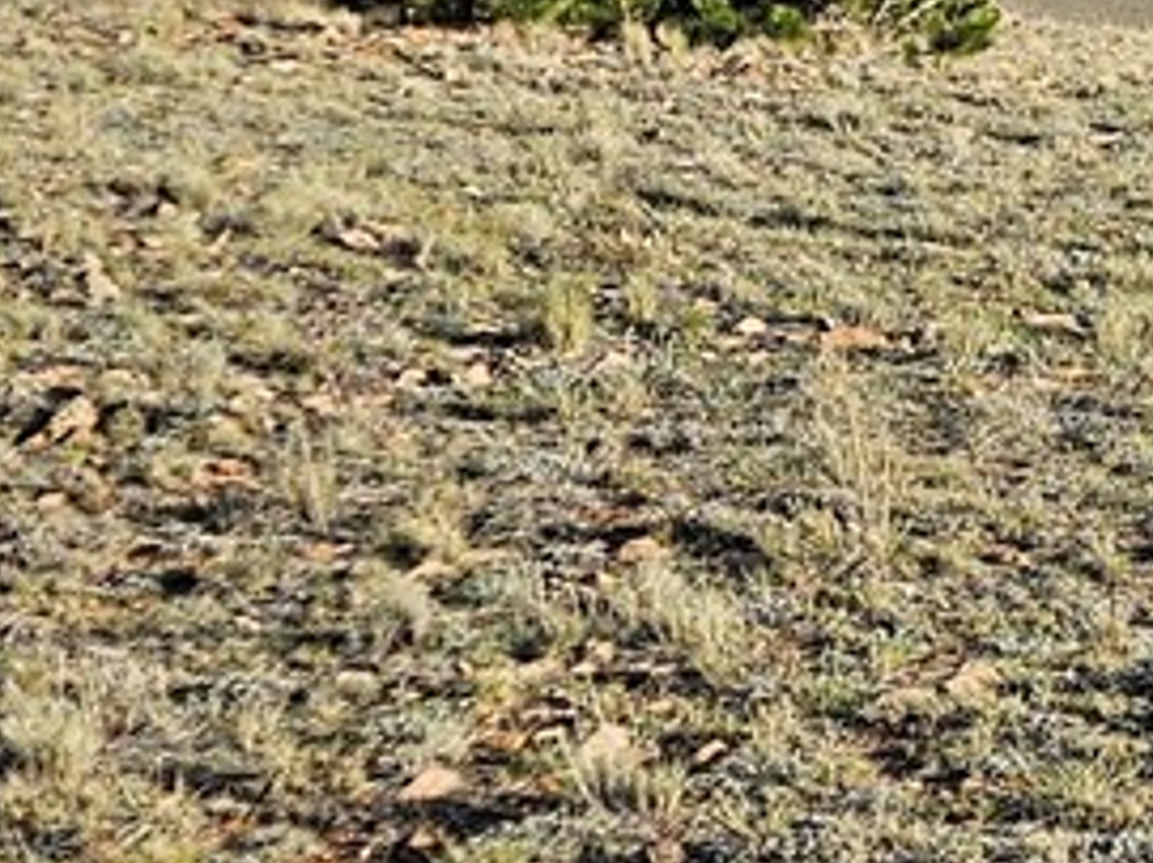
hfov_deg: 12.8
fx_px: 4528
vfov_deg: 10.7
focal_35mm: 136
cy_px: -170
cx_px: 2263
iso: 25
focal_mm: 5.4
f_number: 1.8
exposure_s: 1/2005
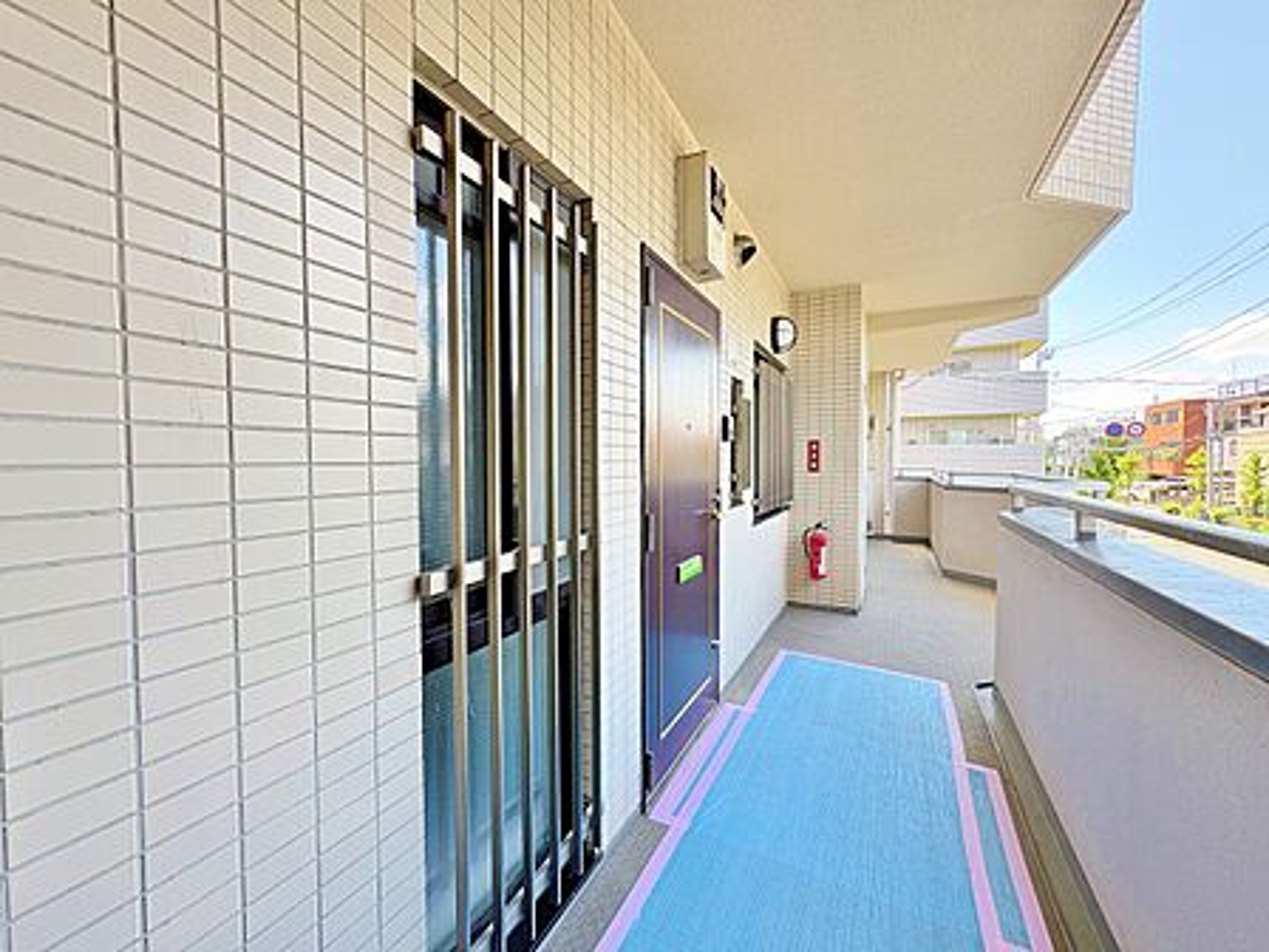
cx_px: 634
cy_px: 476
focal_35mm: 14
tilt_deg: -2.2
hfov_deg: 102.1
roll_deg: +1.2
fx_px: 513
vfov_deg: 85.7
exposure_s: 1/112
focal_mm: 2.22
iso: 40
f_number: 2.2
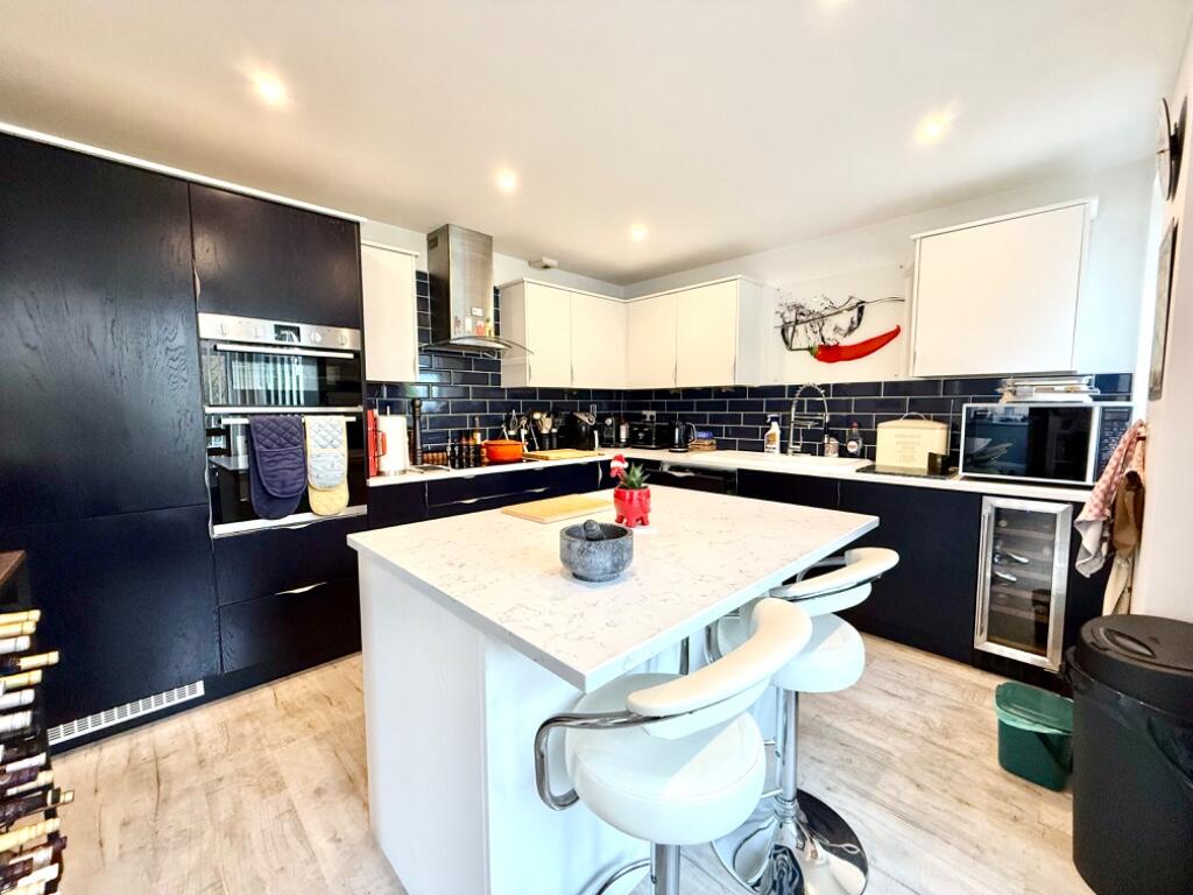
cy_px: 448
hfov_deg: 102.1
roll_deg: +0.1
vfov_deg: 85.7
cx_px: 596
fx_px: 482
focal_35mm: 14
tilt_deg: -4.2
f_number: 2.2
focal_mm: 2.22
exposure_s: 1/100
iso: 320
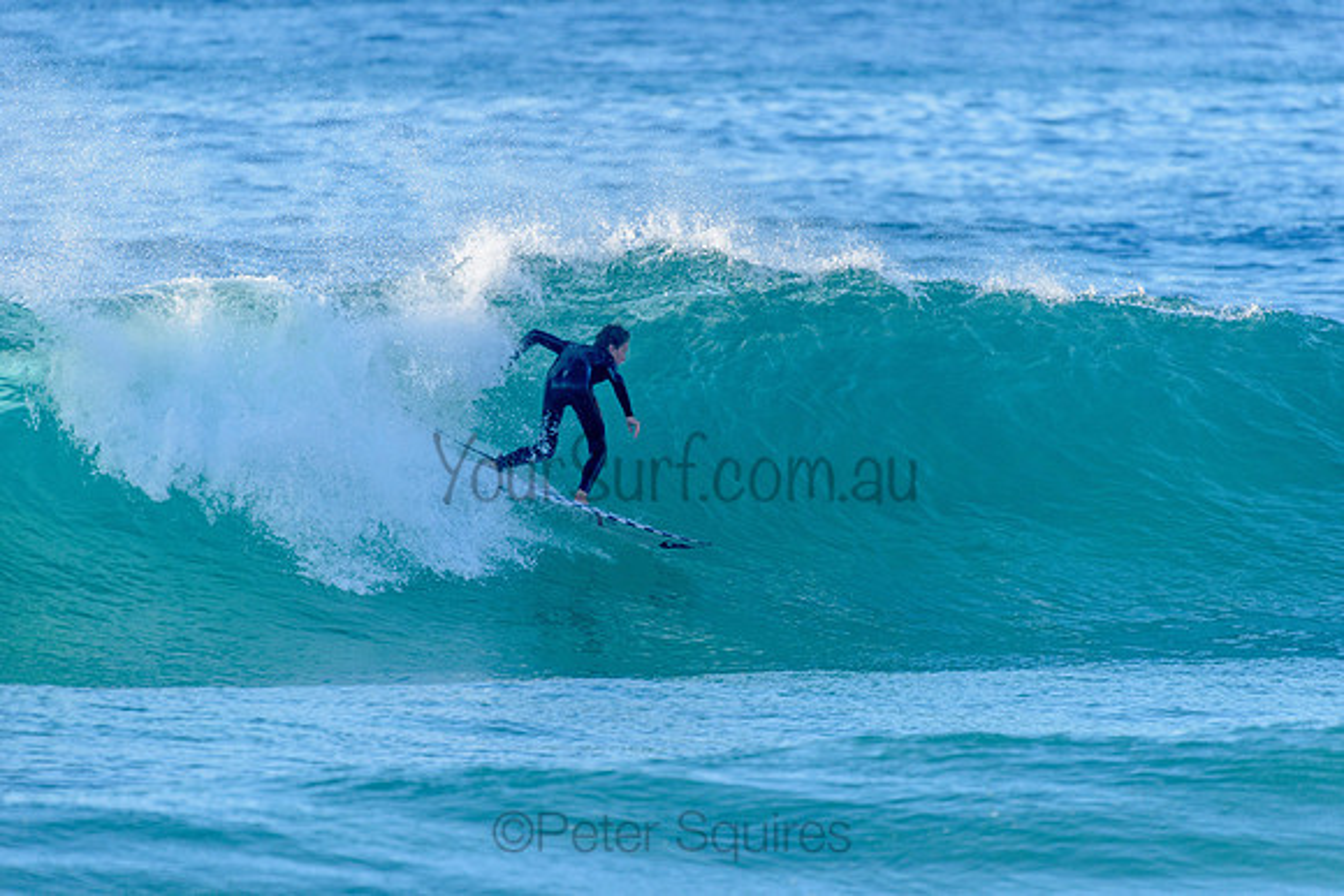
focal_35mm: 500
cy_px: 448
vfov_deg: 2.8
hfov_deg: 4.1
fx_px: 18670
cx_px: 672
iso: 500
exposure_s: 1/2000
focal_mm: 500
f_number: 5.6
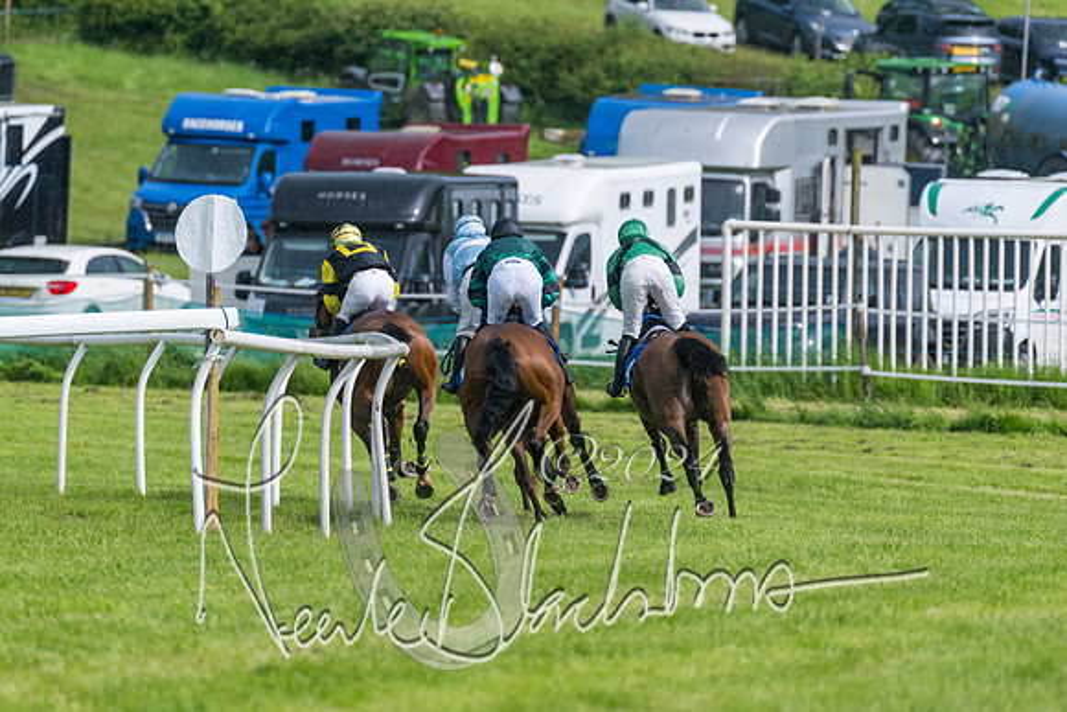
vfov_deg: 3.3
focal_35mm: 420
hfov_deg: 4.9
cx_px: 534
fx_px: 12451
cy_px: 356
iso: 400
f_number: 4
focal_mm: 280
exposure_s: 1/5000
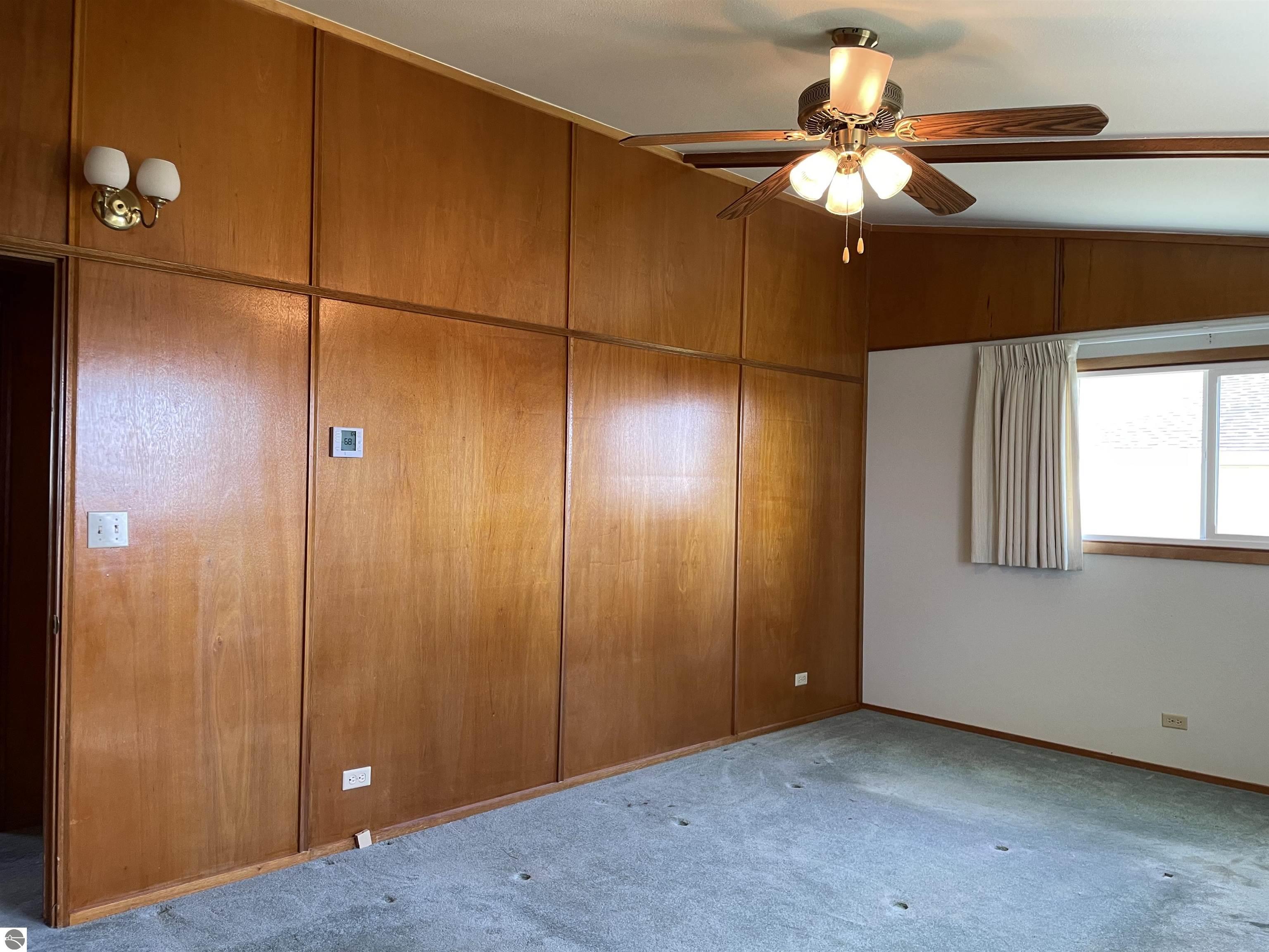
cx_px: 634
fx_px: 953
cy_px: 476
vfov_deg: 53.1
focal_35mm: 26
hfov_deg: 67.3
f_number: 1.6
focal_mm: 4.2
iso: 80
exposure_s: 1/60
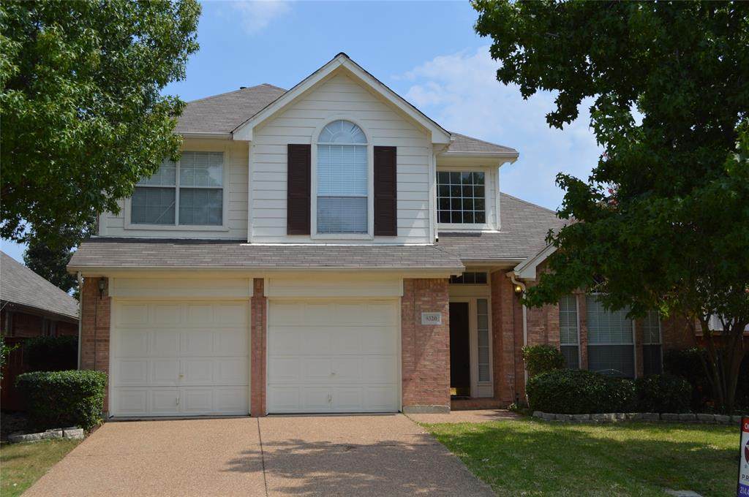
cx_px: 374
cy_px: 248
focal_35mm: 42
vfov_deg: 31.8
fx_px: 873
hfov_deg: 46.5
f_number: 6.3
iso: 400
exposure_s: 1/1600
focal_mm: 28
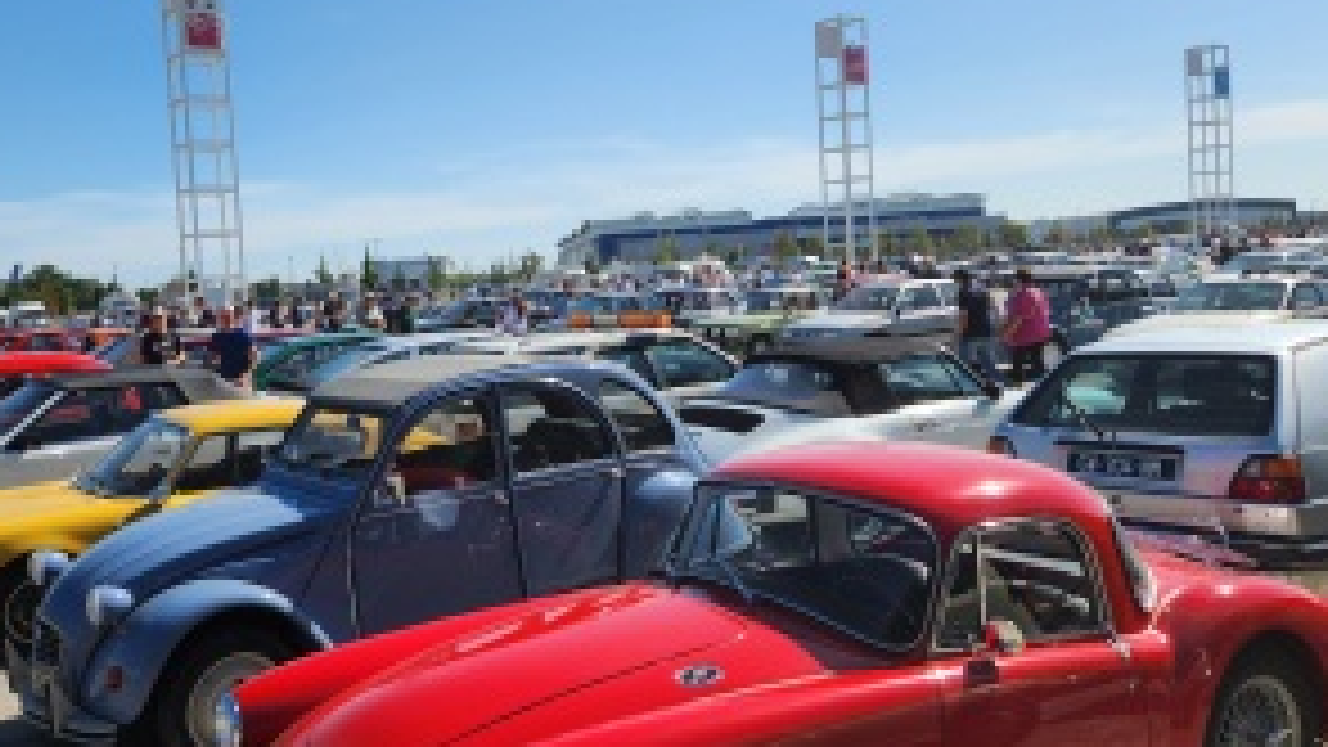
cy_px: 320
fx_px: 1197
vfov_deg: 34.6
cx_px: 491
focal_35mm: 34
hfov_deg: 57.2
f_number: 1.8
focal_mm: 5.4
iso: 20
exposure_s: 1/2088
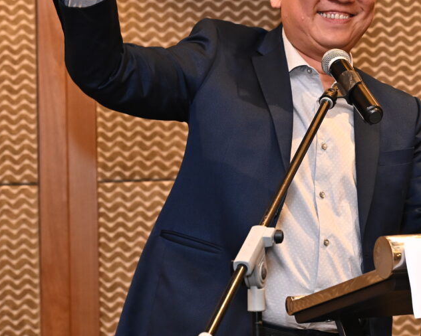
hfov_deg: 13.0
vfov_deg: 10.4
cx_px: 311
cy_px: 55
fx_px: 1844
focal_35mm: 148
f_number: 5.6
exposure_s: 1/125
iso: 2000
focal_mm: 65
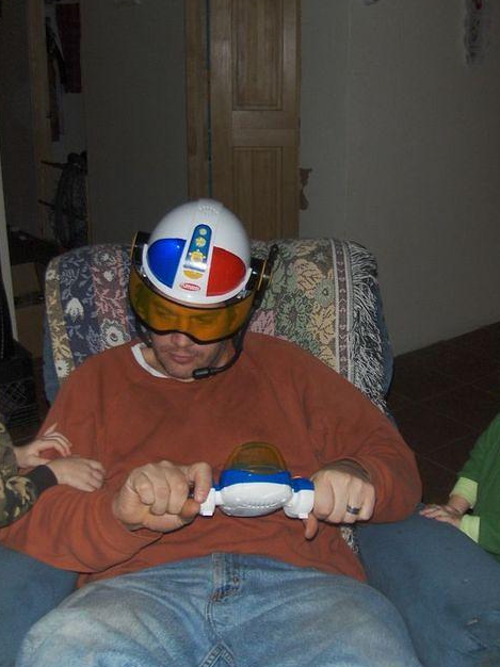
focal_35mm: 42
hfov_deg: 34.3
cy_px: 332
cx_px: 252
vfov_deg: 44.8
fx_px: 809
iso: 100
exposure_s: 1/60
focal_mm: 6.5
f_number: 3.5
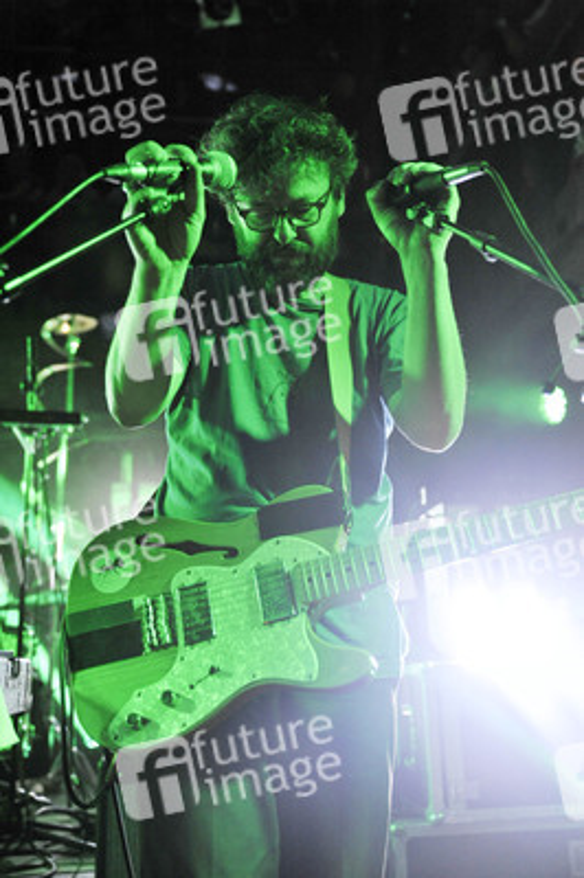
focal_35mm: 36
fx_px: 877
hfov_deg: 36.8
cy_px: 439
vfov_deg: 53.2
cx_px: 292
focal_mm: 36
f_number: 2.8
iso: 3200
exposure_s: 1/125
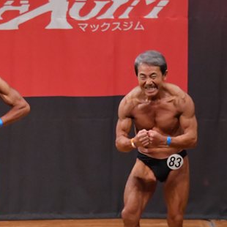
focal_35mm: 461
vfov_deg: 3.8
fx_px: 3420
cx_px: -14
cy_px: 165
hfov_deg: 3.8
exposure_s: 1/400
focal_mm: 145
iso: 6400
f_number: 5.6
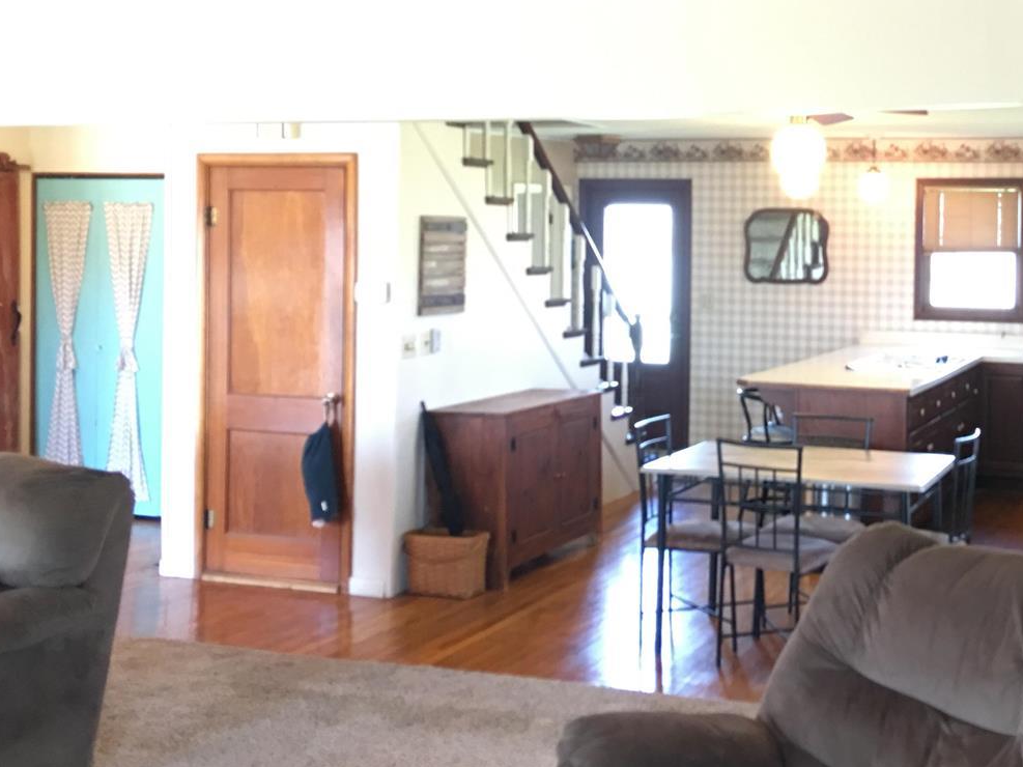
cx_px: 769
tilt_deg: -0.4
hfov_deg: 39.3
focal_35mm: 47
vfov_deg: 30.7
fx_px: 1389
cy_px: 264
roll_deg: -1.4
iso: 80
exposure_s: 1/10
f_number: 2.2
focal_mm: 4.15
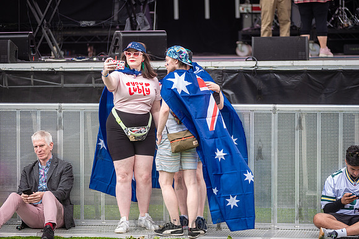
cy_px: 120
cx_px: 180
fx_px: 1398
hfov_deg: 14.6
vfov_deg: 9.8
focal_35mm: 140
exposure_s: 1/400
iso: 500
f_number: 3.5
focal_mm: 135
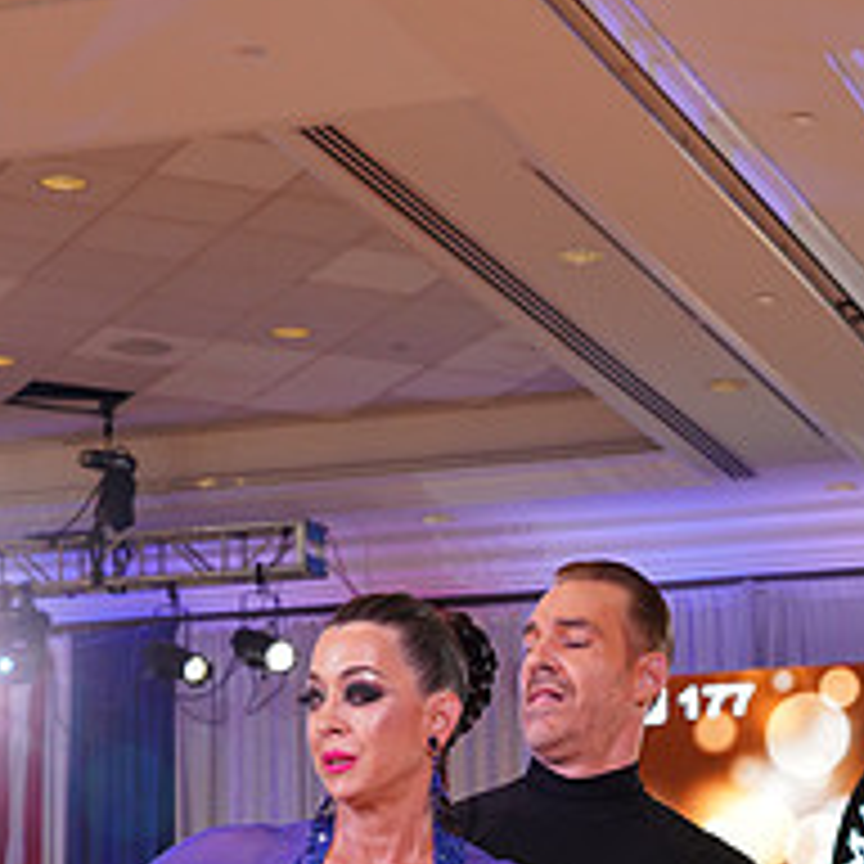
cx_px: 646
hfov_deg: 14.7
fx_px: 3332
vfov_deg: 14.3
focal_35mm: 118
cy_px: 1053
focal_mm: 46
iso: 1600
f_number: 6.3
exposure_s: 1/160
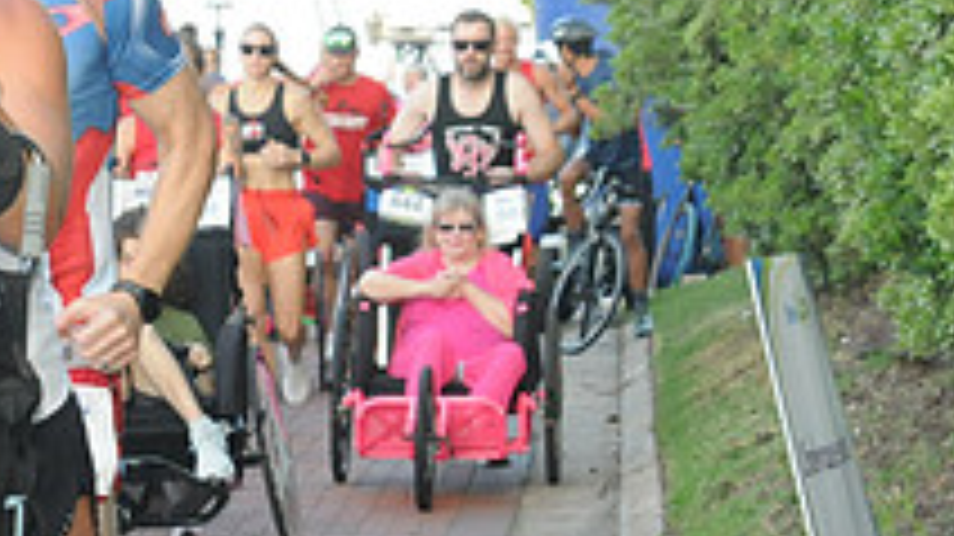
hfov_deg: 10.3
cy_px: 399
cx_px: -135
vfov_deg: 5.9
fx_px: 5208
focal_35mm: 206
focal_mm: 48
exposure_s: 1/250
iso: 800
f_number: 8
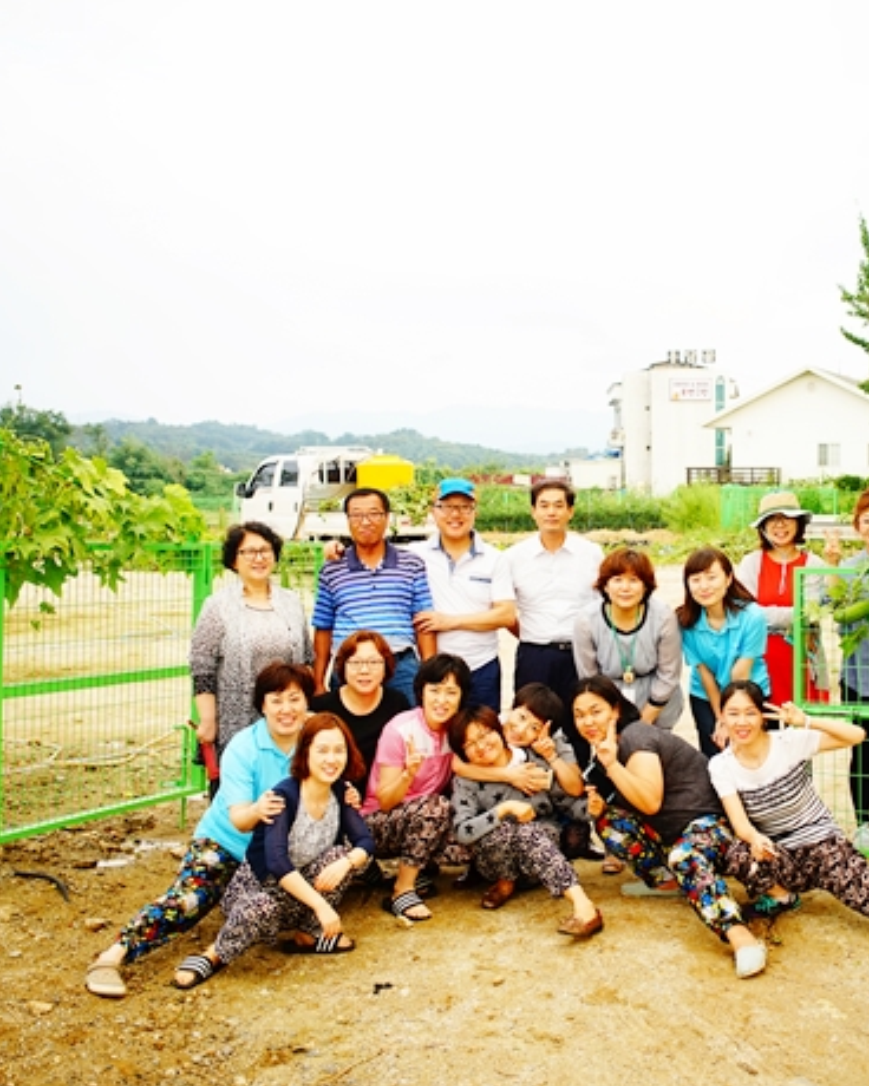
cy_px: 544
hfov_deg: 29.9
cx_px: 630
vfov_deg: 37.3
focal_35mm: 50
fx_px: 1607
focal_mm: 35
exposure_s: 1/60
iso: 200
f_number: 4.5
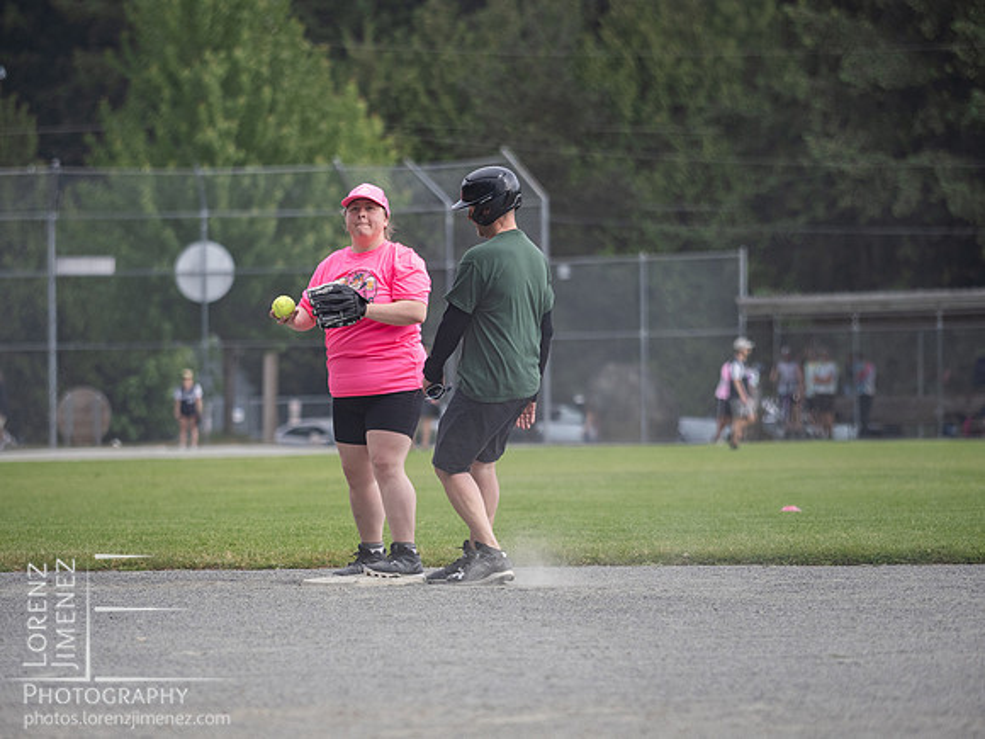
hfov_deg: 6.6
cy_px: 370
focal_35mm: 300
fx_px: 8537
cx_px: 492
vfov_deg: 5.0
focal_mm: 150
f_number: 2.8
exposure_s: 1/1600
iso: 320
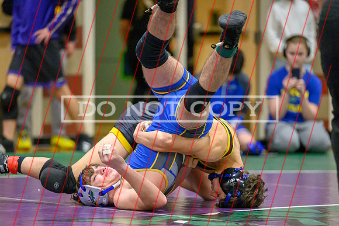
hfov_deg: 9.3
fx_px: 2081
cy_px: 134
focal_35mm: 221
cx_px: 154
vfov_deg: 6.2
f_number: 2.8
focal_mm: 185
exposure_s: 1/800
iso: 12800
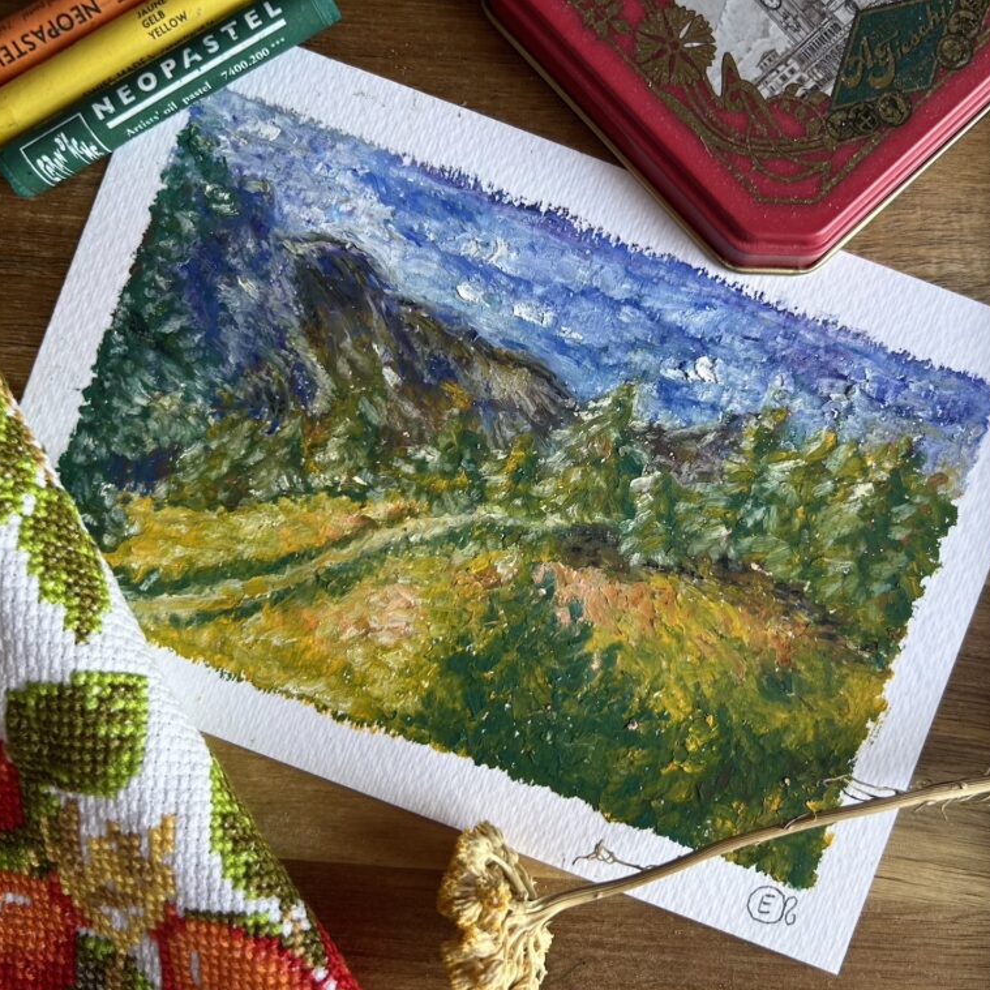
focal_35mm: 31
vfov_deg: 52.5
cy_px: 500
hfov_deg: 52.4
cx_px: 561
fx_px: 1003
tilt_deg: -89.0
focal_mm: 5.7
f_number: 1.5
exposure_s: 1/121
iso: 80
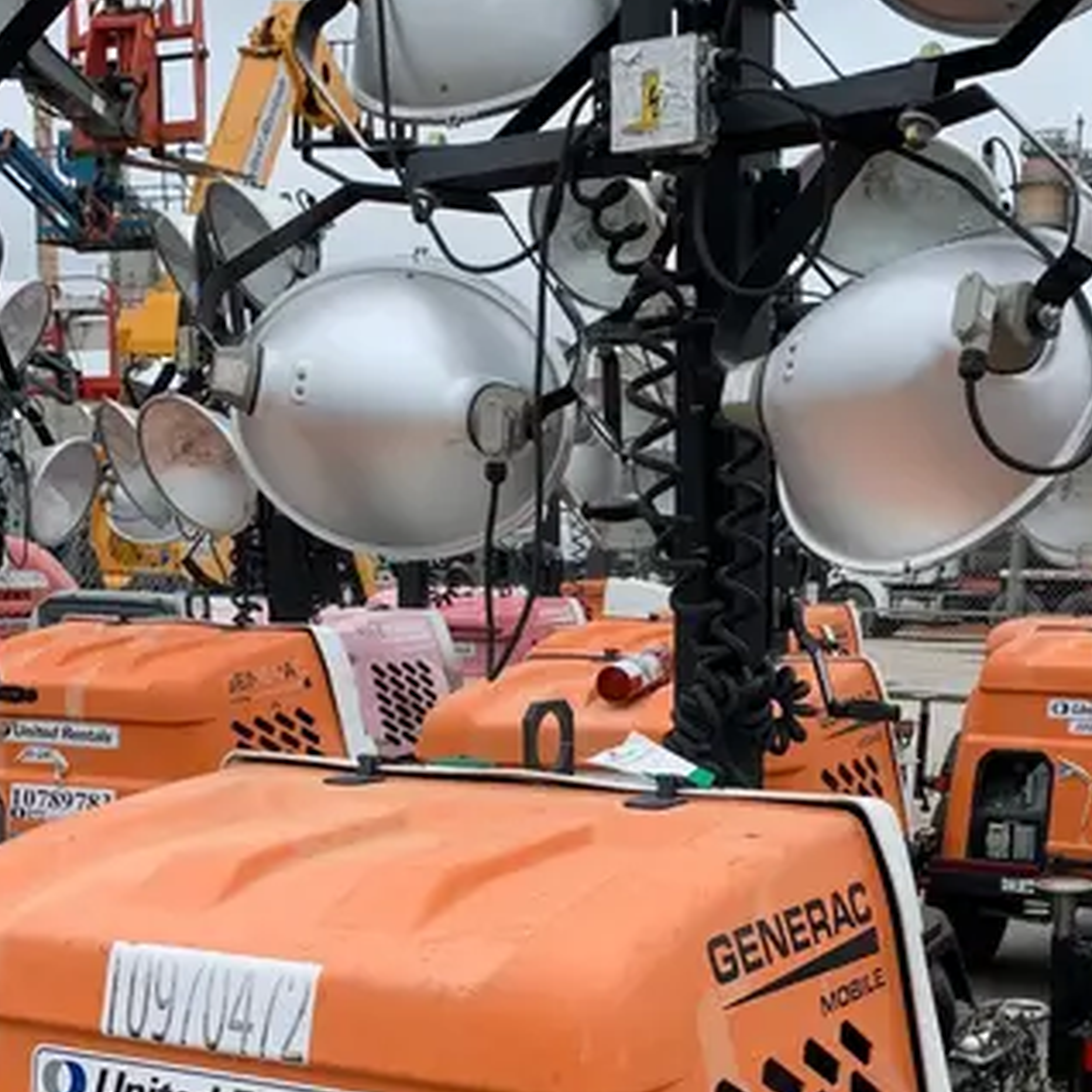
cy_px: 922
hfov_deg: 32.1
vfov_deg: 31.1
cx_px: 680
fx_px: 1892
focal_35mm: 53
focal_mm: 4.25
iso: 25
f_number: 1.8
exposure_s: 1/1406
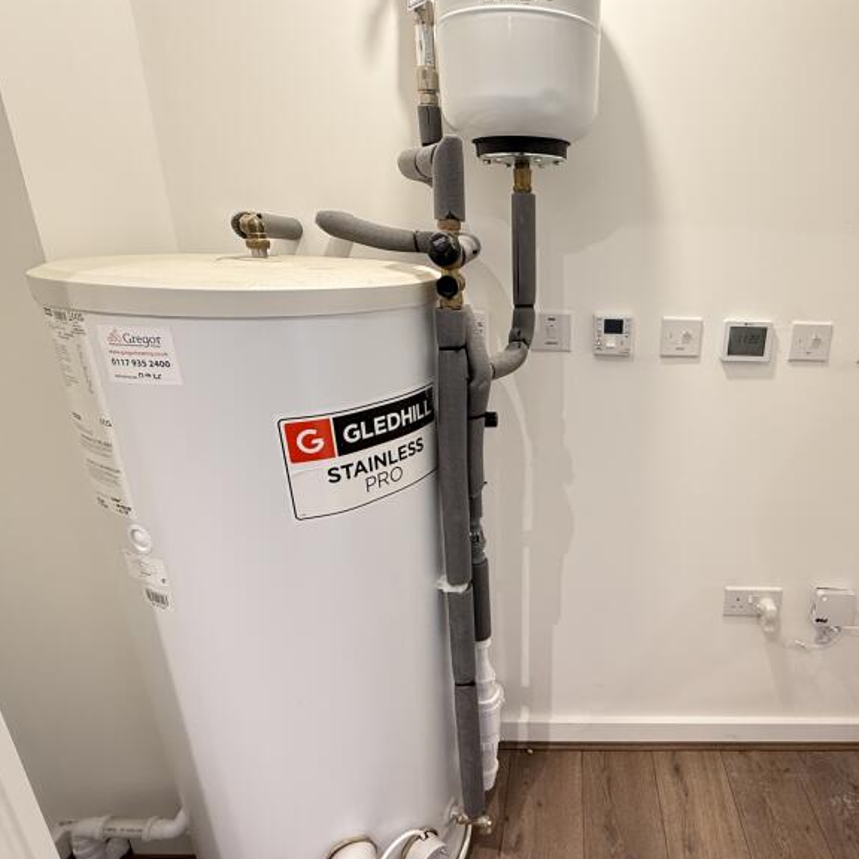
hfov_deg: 67.2
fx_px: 618
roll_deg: -2.3
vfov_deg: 69.5
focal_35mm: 22
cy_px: 470
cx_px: 592
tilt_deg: -21.3
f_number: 2.2
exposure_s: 1/50
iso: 250
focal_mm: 2.22
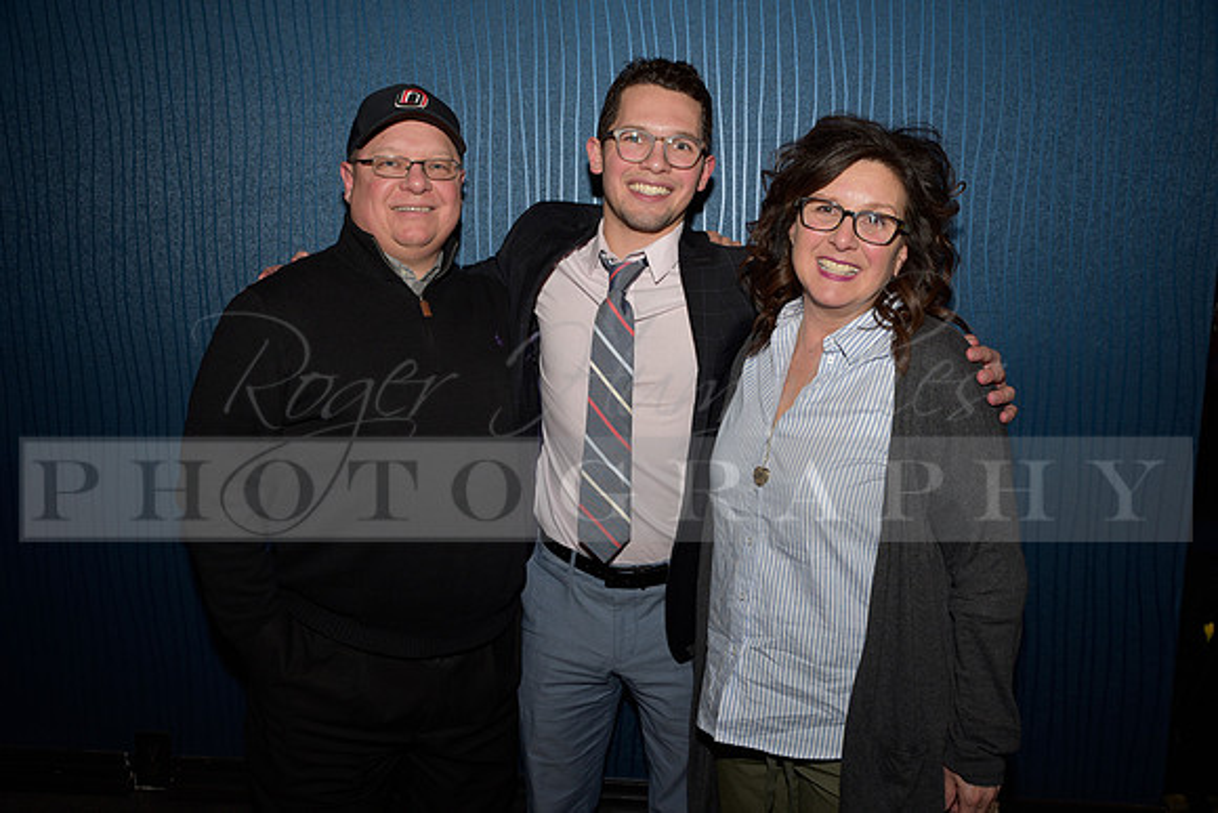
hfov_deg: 60.3
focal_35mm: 31
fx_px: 1049
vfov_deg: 42.3
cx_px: 609
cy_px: 406
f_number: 5
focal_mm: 31
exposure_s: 1/60
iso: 200
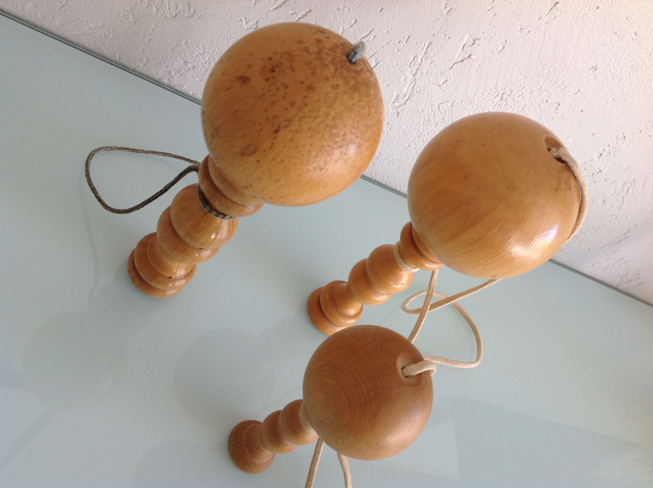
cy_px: 244
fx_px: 659
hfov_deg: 52.7
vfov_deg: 40.6
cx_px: 326
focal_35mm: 35
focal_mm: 4.28
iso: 50
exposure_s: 1/60
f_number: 2.4
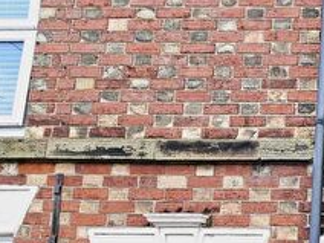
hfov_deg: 27.3
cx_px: 504
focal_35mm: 43
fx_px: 402
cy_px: 271
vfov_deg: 30.0
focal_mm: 2.2
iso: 64
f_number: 2.2
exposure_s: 1/717
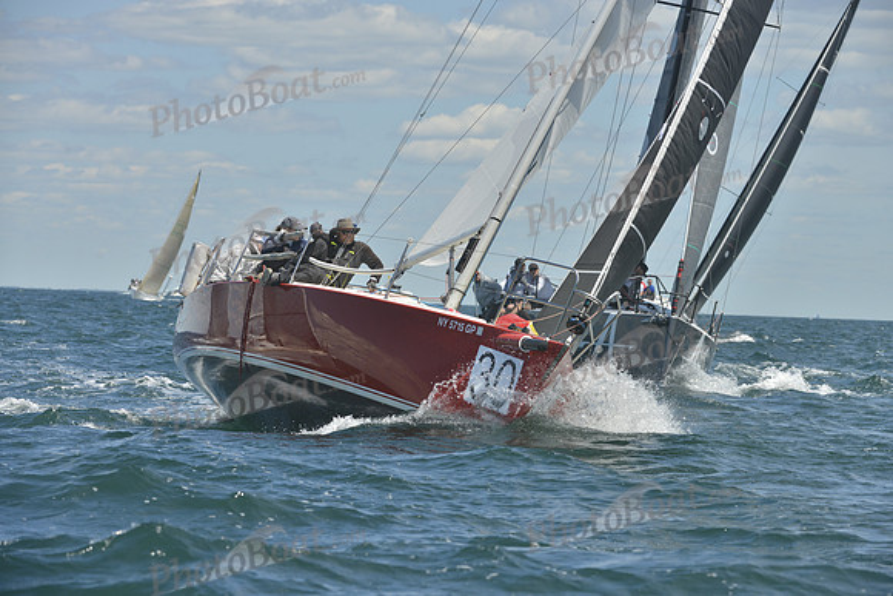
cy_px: 298
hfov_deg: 9.8
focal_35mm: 210
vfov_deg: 6.5
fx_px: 5210
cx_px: 446
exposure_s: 1/800
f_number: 9
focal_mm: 210
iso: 280
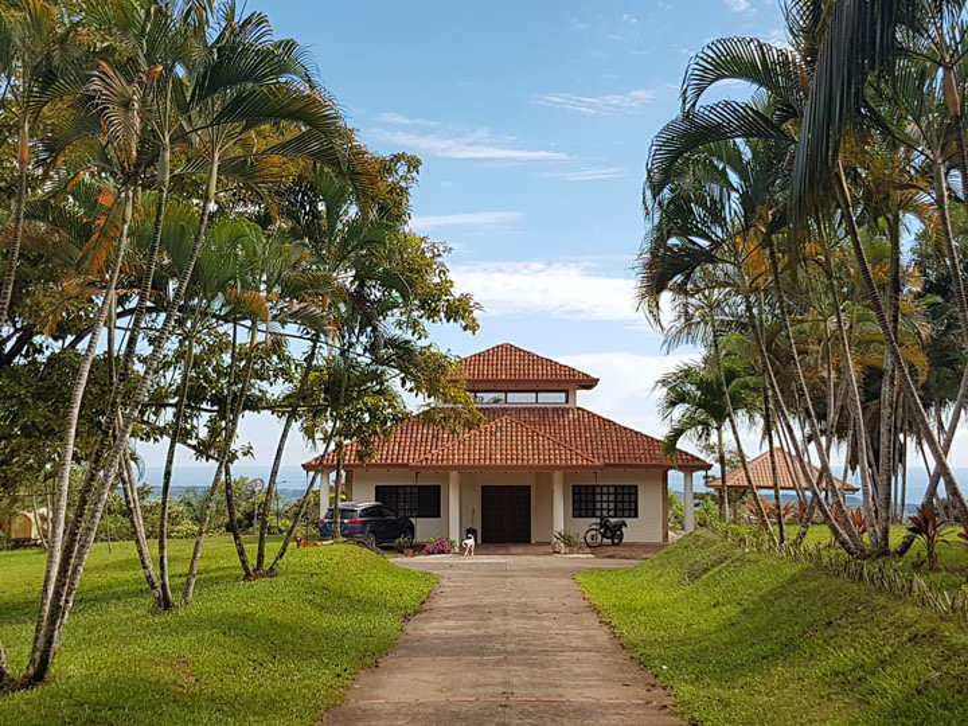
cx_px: 484
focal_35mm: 26
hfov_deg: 67.3
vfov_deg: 53.1
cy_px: 363
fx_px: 727
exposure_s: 1/1664
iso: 40
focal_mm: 4.2
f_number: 1.7
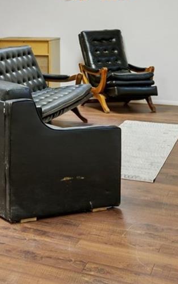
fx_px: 583
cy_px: 32
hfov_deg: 15.3
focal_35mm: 75
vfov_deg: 26.6
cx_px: -128
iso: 400
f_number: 8
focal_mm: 23
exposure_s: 1/3
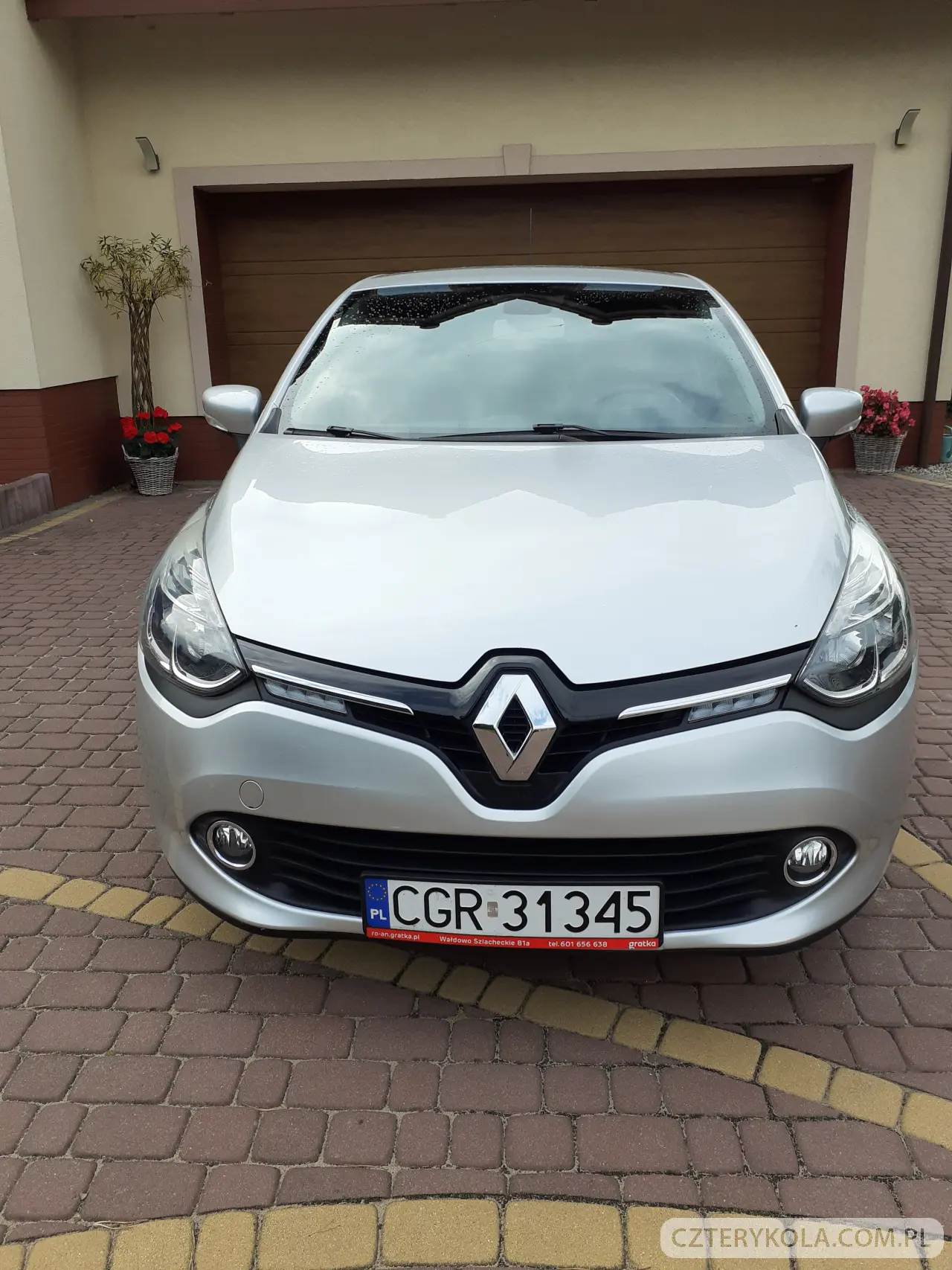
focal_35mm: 27
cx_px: 476
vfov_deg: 65.3
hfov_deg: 51.3
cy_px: 635
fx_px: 990
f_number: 1.9
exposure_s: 1/801
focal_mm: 3.6
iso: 40
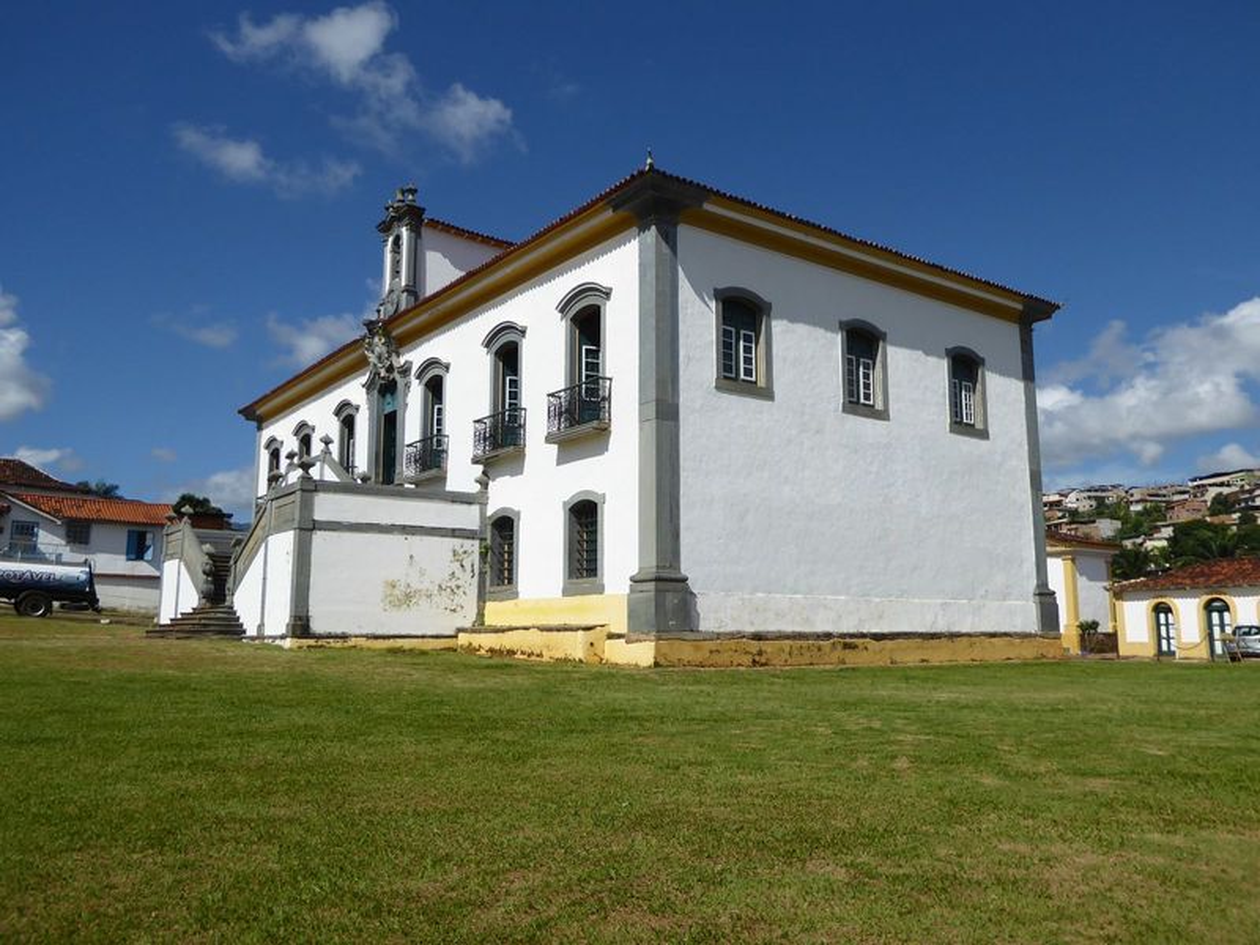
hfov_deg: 61.7
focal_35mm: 29
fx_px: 1056
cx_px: 630
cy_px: 472
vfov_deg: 48.2
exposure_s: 1/1600
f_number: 3.5
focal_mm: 5
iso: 80
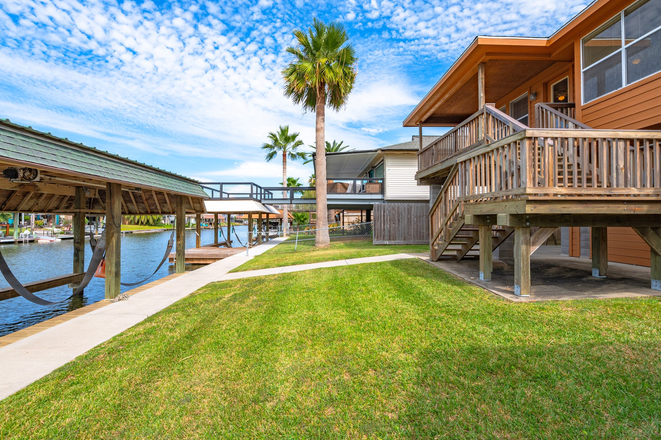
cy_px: 217
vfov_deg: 73.7
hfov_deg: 96.7
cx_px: 320
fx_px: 294
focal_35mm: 16
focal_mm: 15
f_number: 14
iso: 125
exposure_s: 1/125
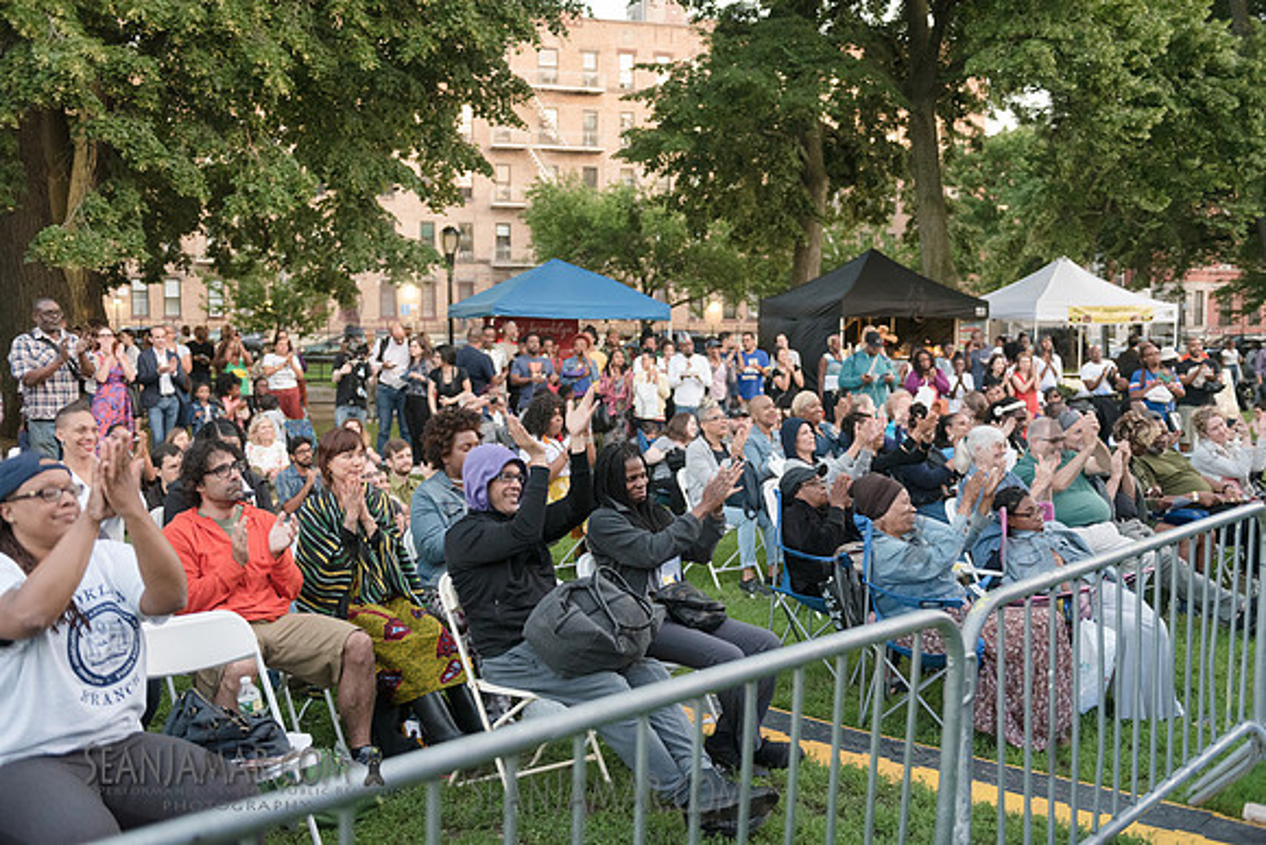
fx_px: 1266
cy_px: 422
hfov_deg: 53.1
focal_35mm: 36
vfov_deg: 36.9
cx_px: 633
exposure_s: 1/400
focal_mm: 36
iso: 4000
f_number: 2.8
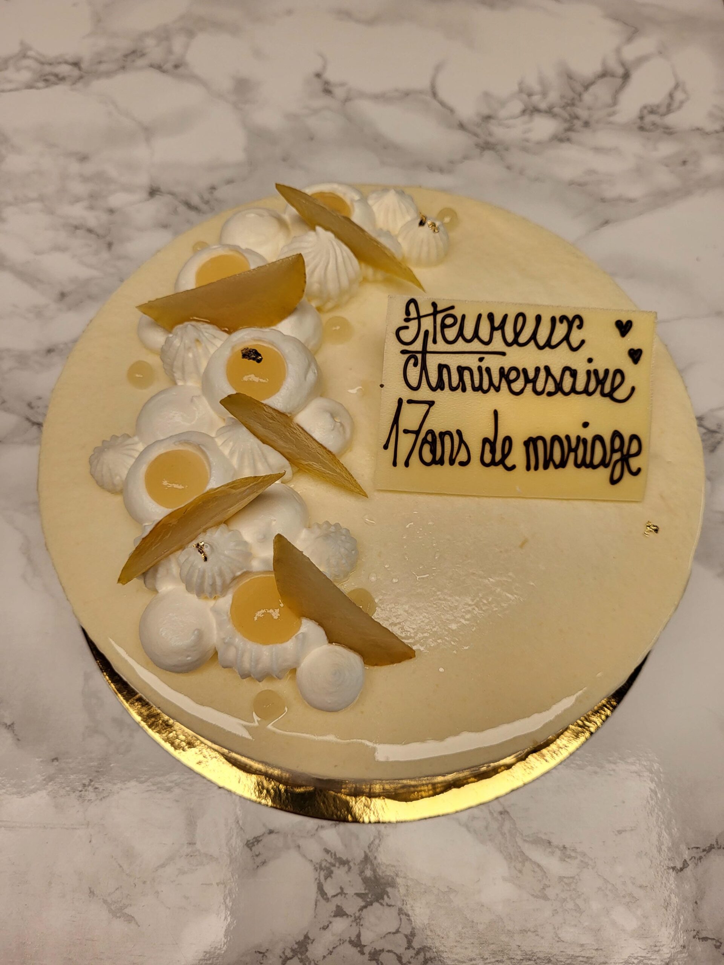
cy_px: 482
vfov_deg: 67.3
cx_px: 362
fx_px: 725
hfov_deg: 53.1
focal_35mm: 26
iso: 50
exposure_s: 1/105
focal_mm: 5.4
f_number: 1.8
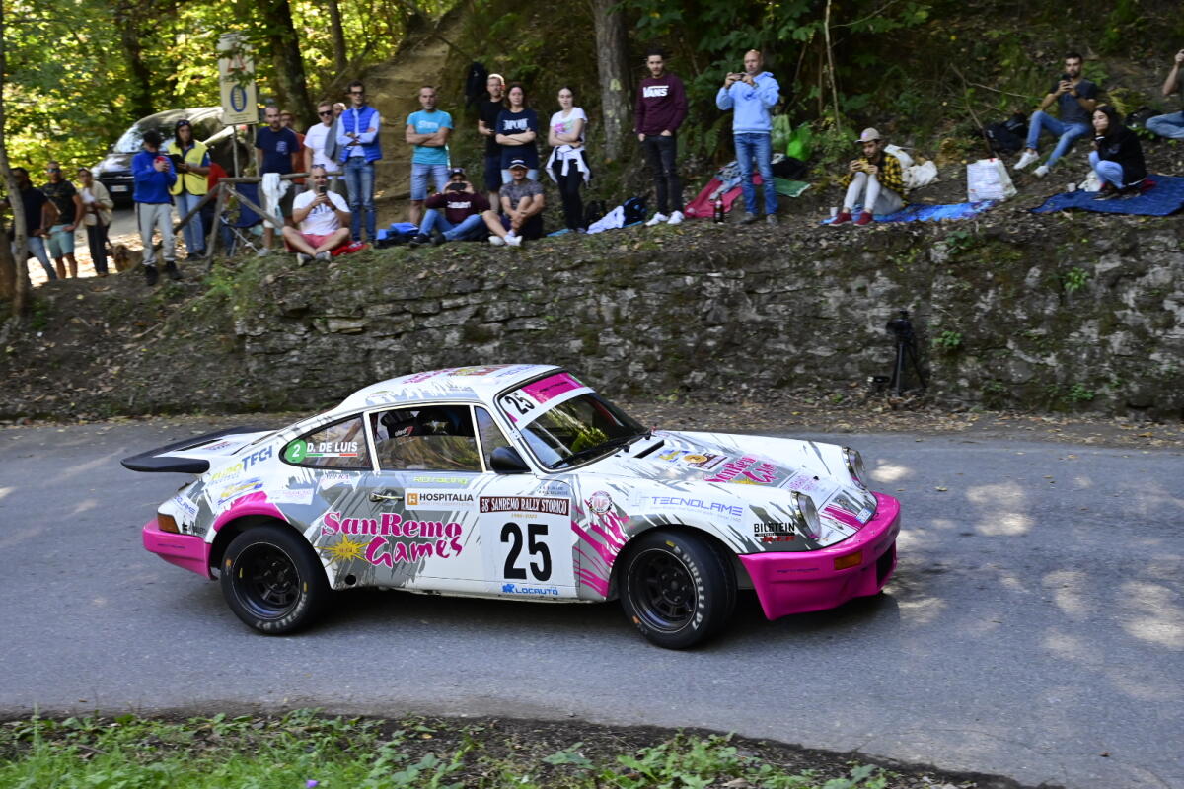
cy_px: 394
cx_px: 592
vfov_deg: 30.5
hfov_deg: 44.5
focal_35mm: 44
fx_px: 1447
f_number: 5.6
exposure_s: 1/640
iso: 2000
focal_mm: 44
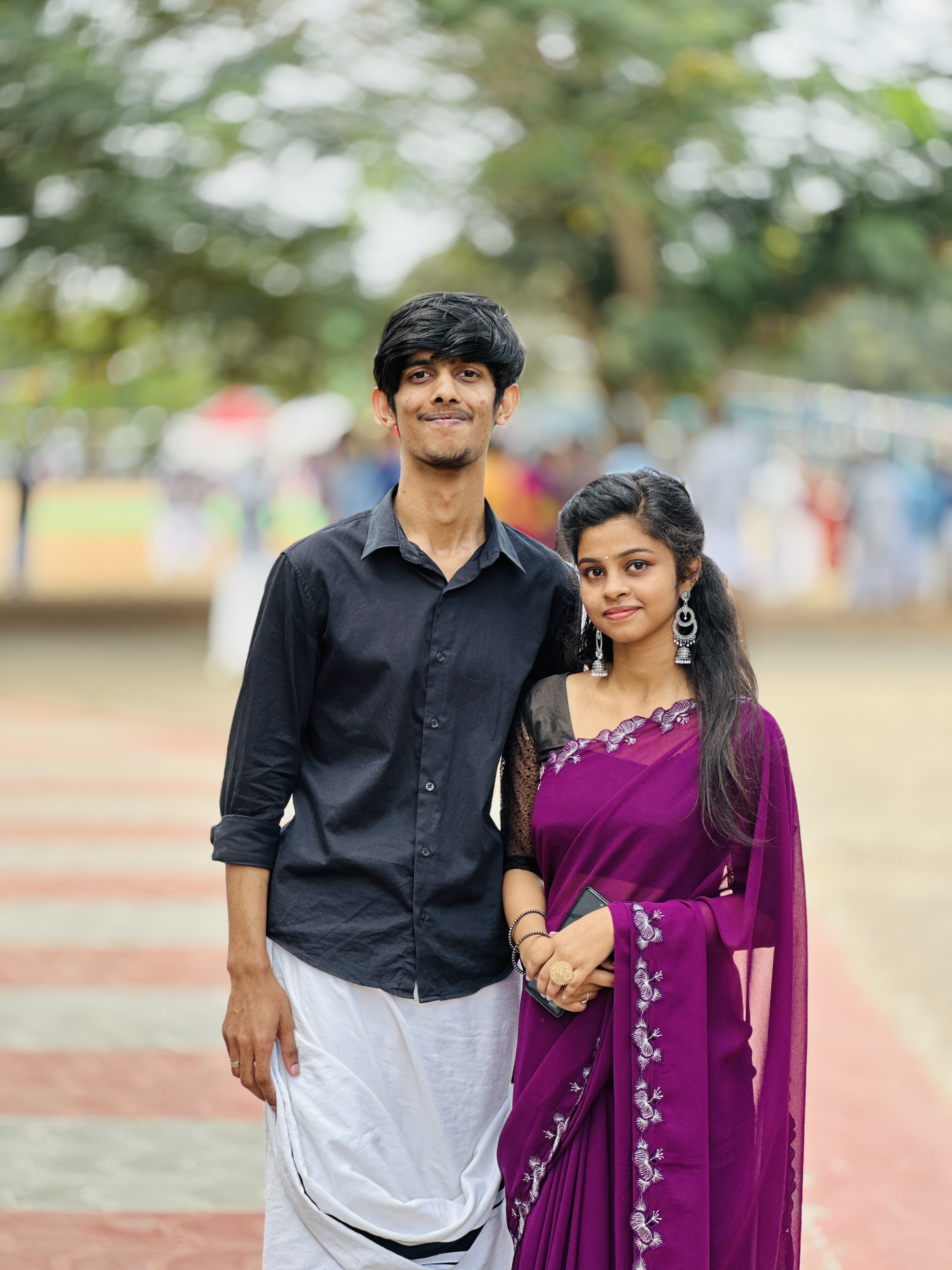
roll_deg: -0.4
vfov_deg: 25.3
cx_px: 476
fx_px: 2824
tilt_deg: -3.0
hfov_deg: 19.1
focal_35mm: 77
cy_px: 635
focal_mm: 9
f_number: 2.8
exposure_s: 1/121
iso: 40
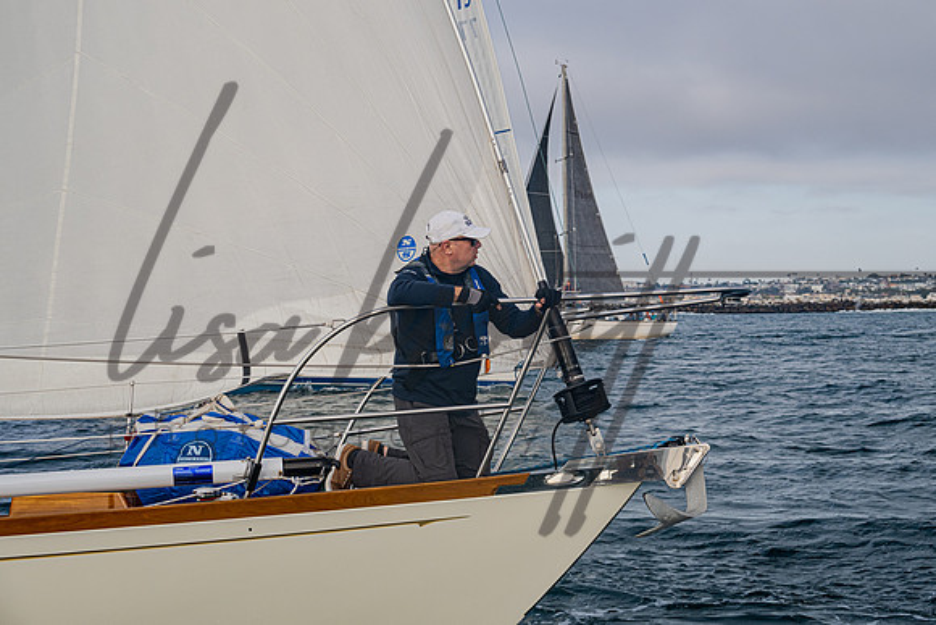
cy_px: 251
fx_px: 1445
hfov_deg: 35.7
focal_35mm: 56
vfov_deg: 24.3
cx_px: 564
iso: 400
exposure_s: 1/640
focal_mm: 46
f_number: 6.3
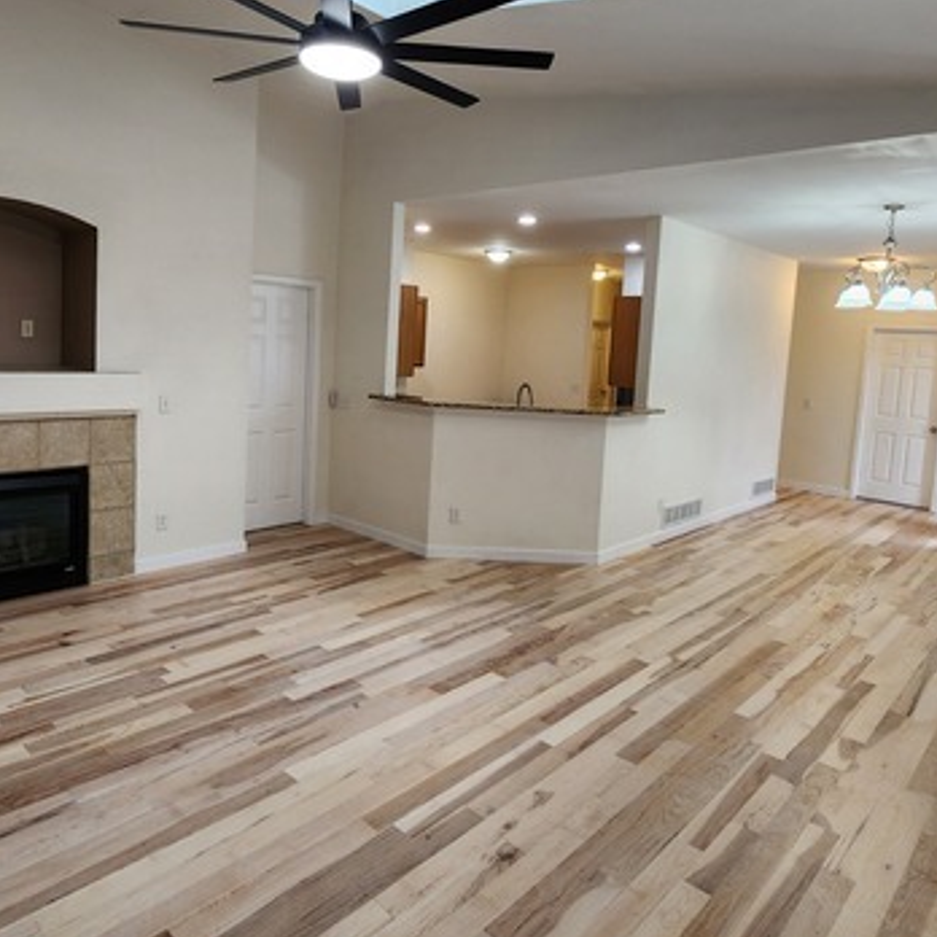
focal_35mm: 22
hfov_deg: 69.4
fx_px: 674
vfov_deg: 69.3
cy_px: 401
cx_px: 419
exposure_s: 1/60
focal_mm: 2.2
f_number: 2.2
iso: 125
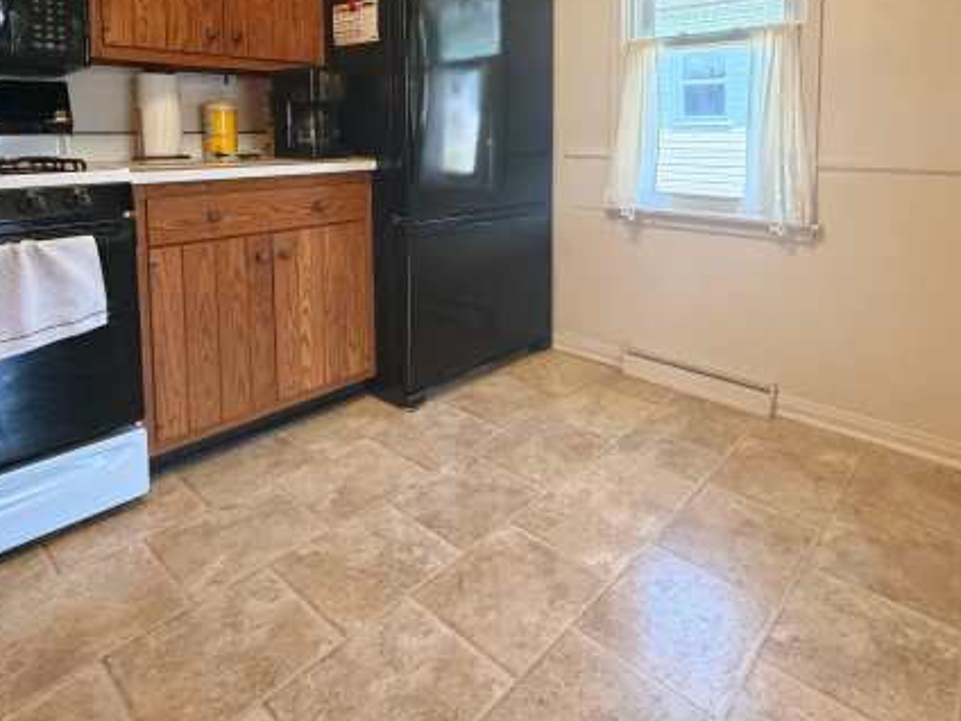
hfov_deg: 75.8
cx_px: 559
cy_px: 170
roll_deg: -0.1
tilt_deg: -4.3
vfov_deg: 57.6
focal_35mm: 22
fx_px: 611
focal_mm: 2.22
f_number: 2.2
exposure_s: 1/120
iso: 320
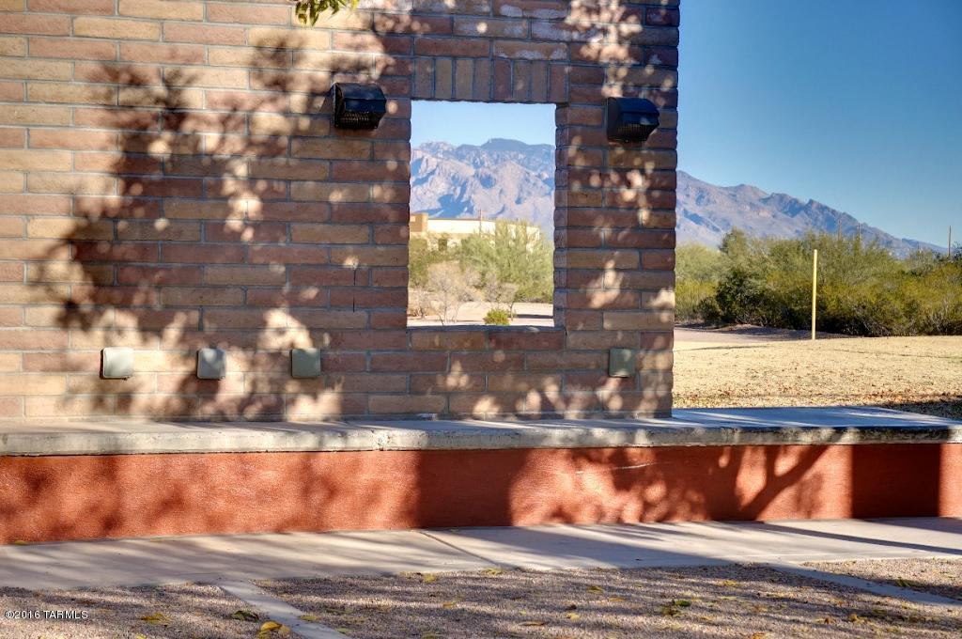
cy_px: 320
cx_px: 481
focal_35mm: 75
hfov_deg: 27.0
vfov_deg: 18.1
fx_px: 2002
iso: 400
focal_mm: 50
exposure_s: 1/1000
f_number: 8
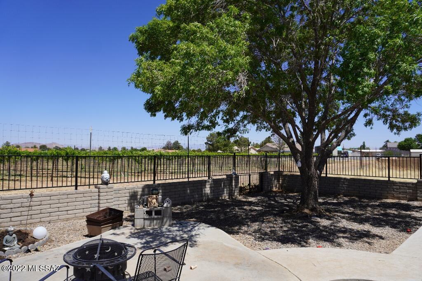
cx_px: 211
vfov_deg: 53.1
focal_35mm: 24
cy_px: 140
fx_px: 281
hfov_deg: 73.8
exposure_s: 1/1000
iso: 100
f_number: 5
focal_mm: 16
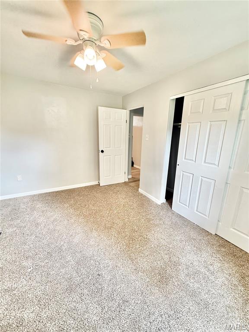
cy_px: 166
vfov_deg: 102.1
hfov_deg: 85.7
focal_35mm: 14
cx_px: 124
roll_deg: -1.7
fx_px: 134
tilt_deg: -13.7
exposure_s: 1/60
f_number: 2.2
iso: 200
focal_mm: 2.22
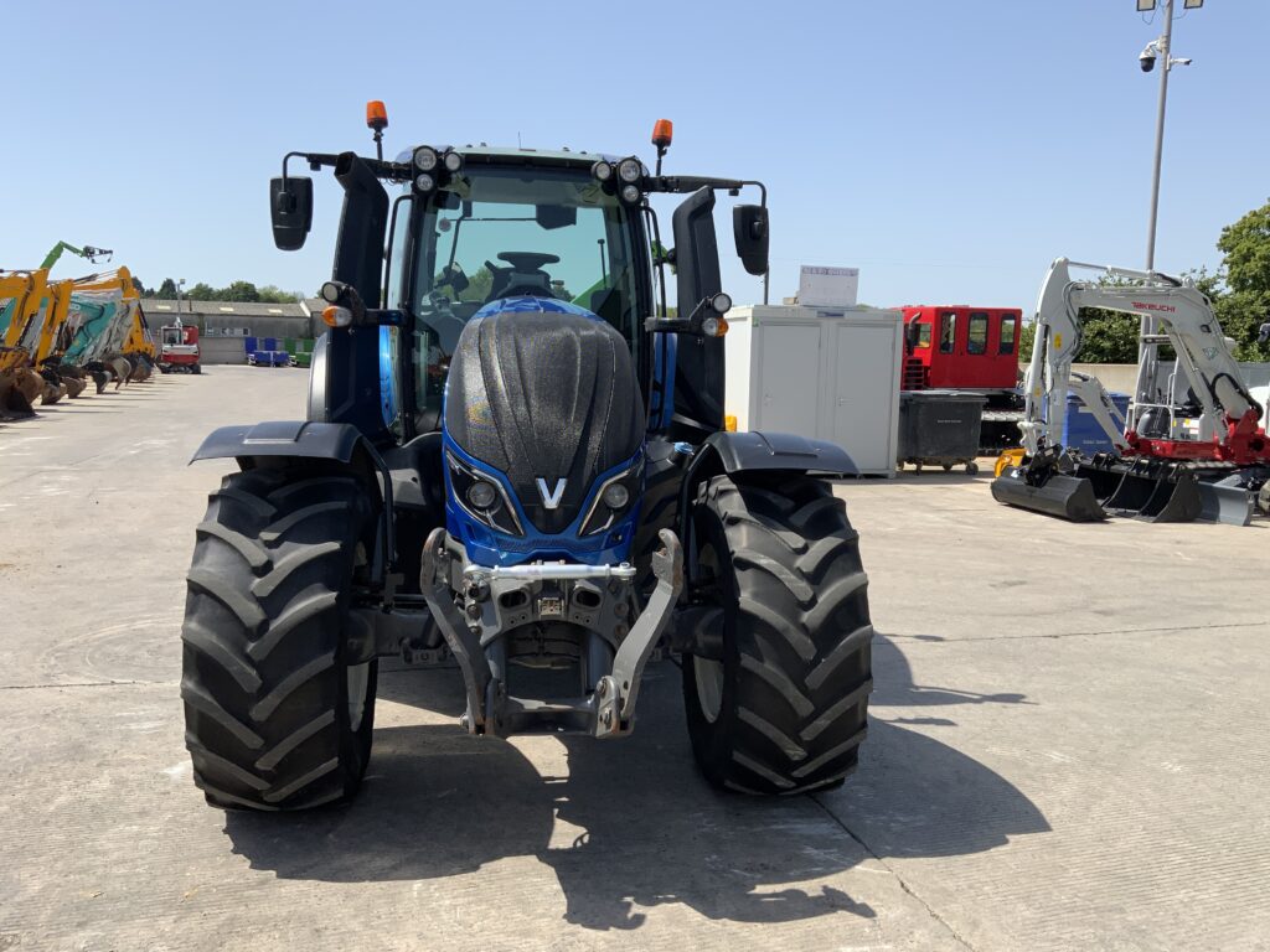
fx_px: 1064
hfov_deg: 61.7
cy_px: 476
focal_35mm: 29
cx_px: 635
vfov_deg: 48.2
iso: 16
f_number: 1.8
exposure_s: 1/1786
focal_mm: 3
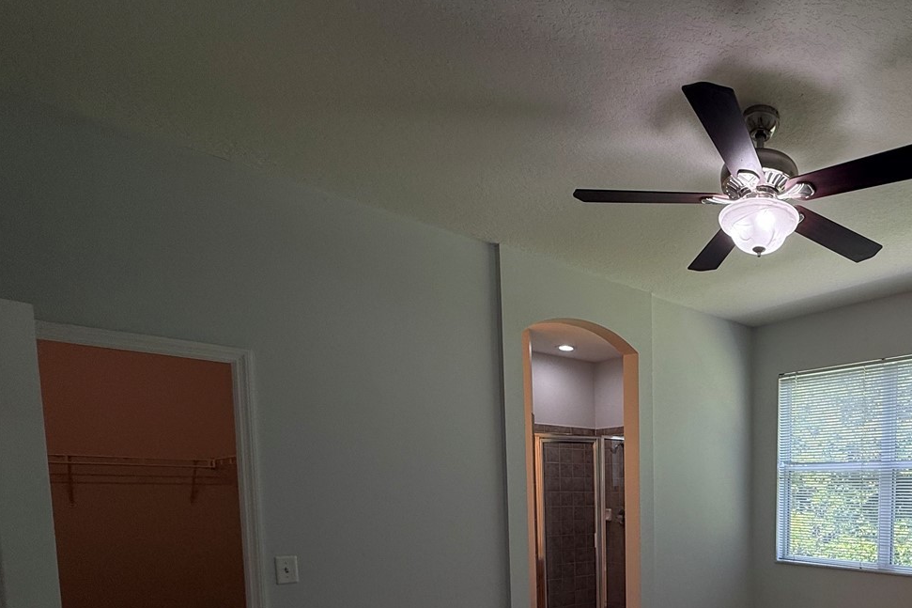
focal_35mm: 24
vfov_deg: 47.7
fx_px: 608
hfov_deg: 66.1
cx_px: 747
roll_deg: -0.4
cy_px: 546
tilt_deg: -5.5
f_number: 2.2
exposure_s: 1/127
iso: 50
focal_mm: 2.22
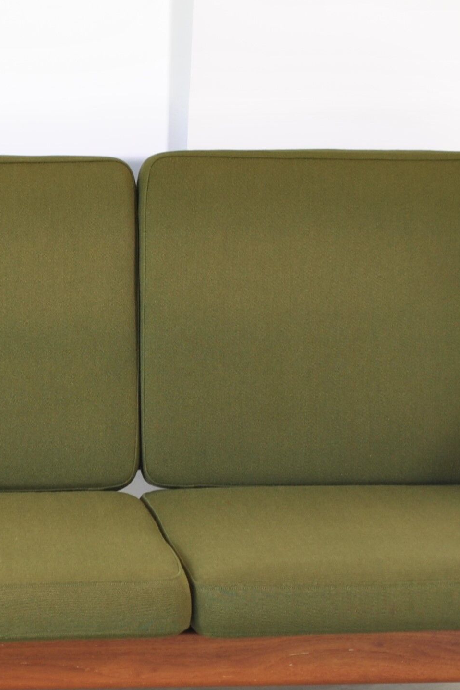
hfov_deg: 12.3
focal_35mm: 110
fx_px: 2108
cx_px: -22
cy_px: 471
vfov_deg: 18.5
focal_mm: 28
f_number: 5.6
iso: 100
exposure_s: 1/20
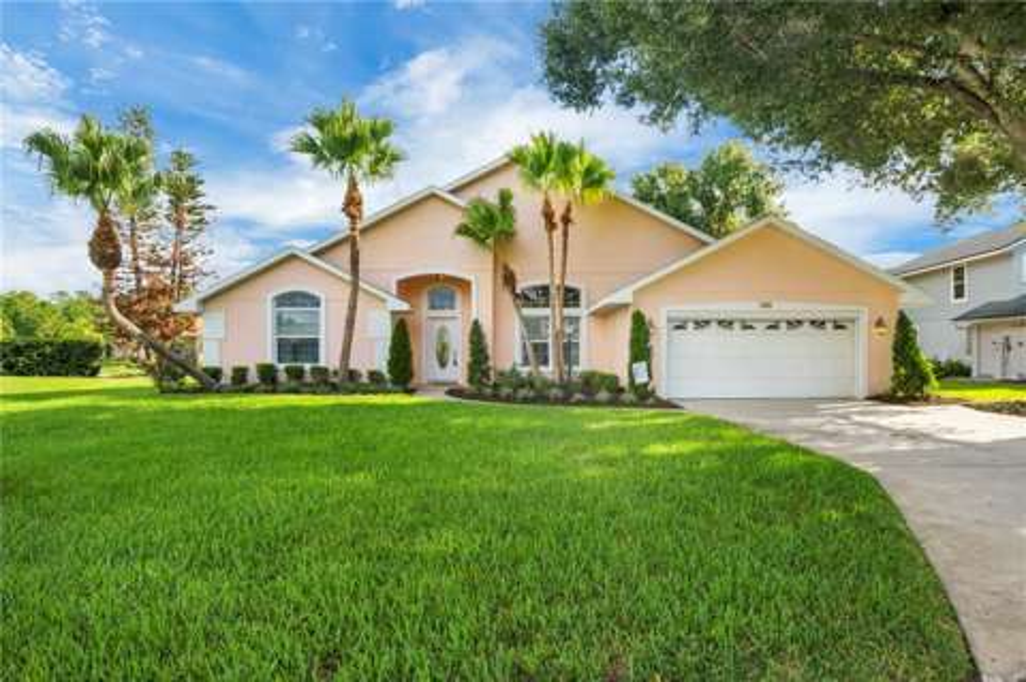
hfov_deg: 90.1
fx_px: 512
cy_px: 341
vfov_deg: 67.3
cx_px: 513
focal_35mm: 18
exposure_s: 1/125
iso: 200
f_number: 10
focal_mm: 12
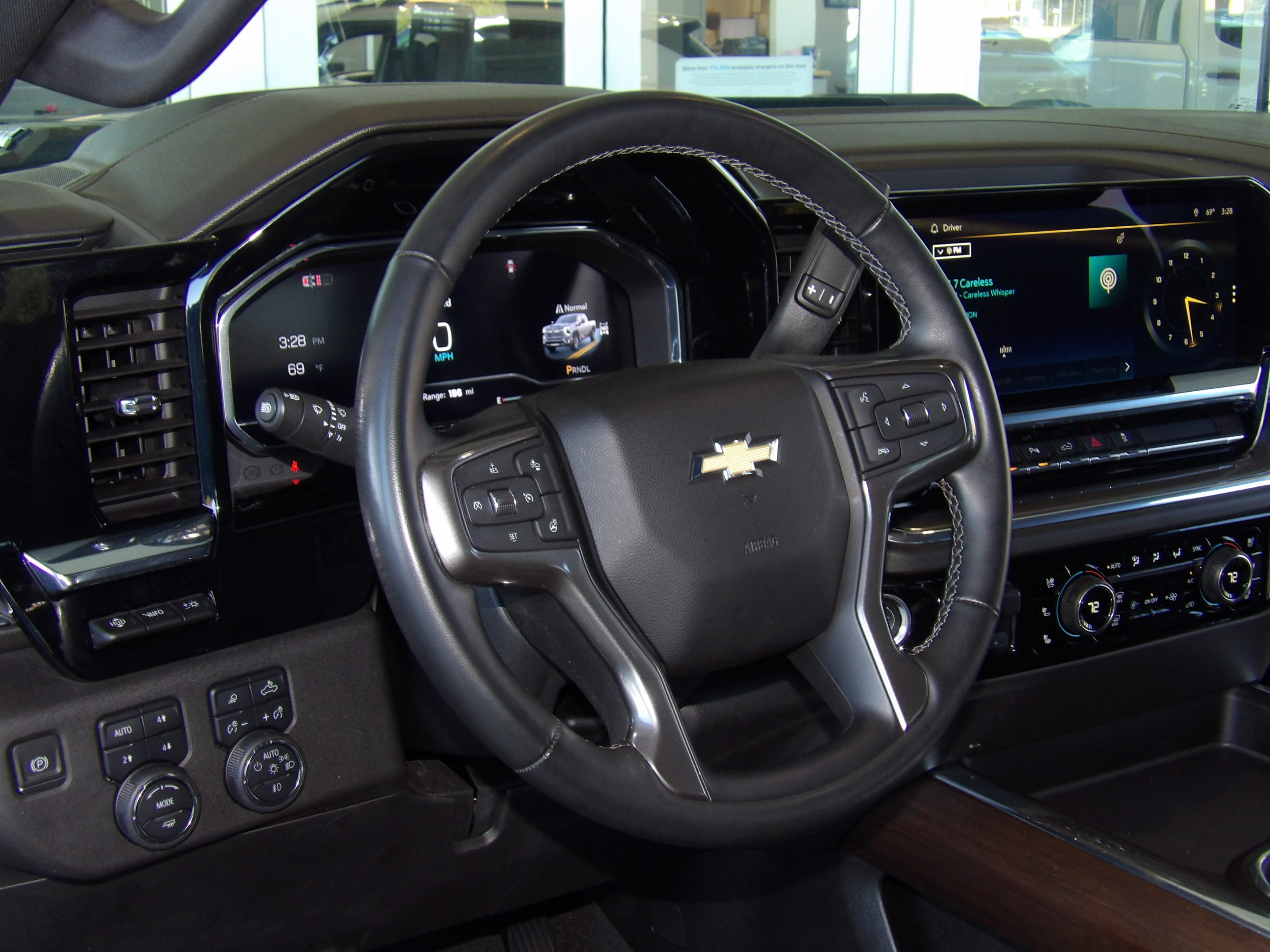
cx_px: 635
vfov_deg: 31.5
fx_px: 1688
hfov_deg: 41.2
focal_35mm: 46
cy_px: 476
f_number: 3.8
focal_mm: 8.2
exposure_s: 1/29
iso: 200
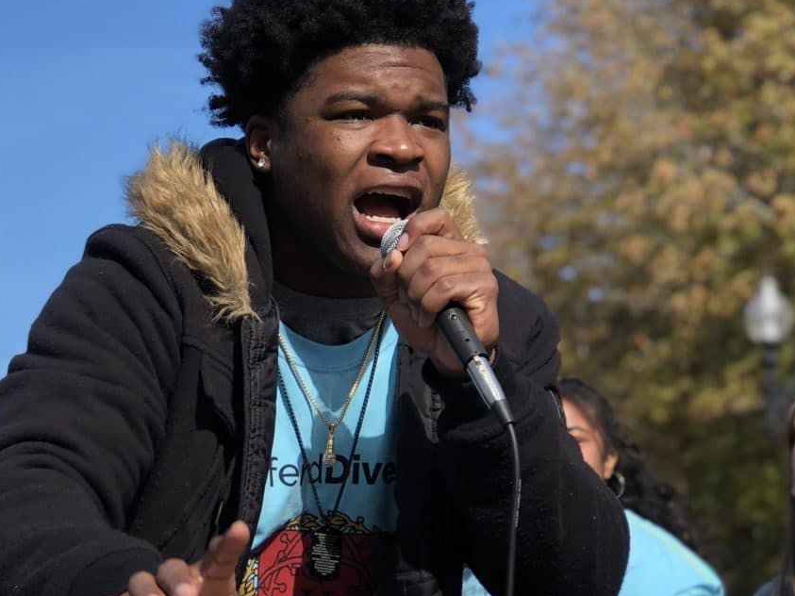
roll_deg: -0.3
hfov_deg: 17.0
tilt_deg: +7.9
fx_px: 2641
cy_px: 355
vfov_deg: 12.9
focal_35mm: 115
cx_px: 131
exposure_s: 1/366
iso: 20
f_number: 2.8
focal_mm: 6.6
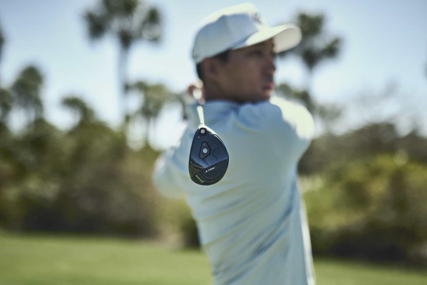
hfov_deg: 39.6
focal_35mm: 50
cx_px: 214
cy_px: 142
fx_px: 593
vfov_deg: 27.0
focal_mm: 50
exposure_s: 1/8000
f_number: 1.4
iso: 125
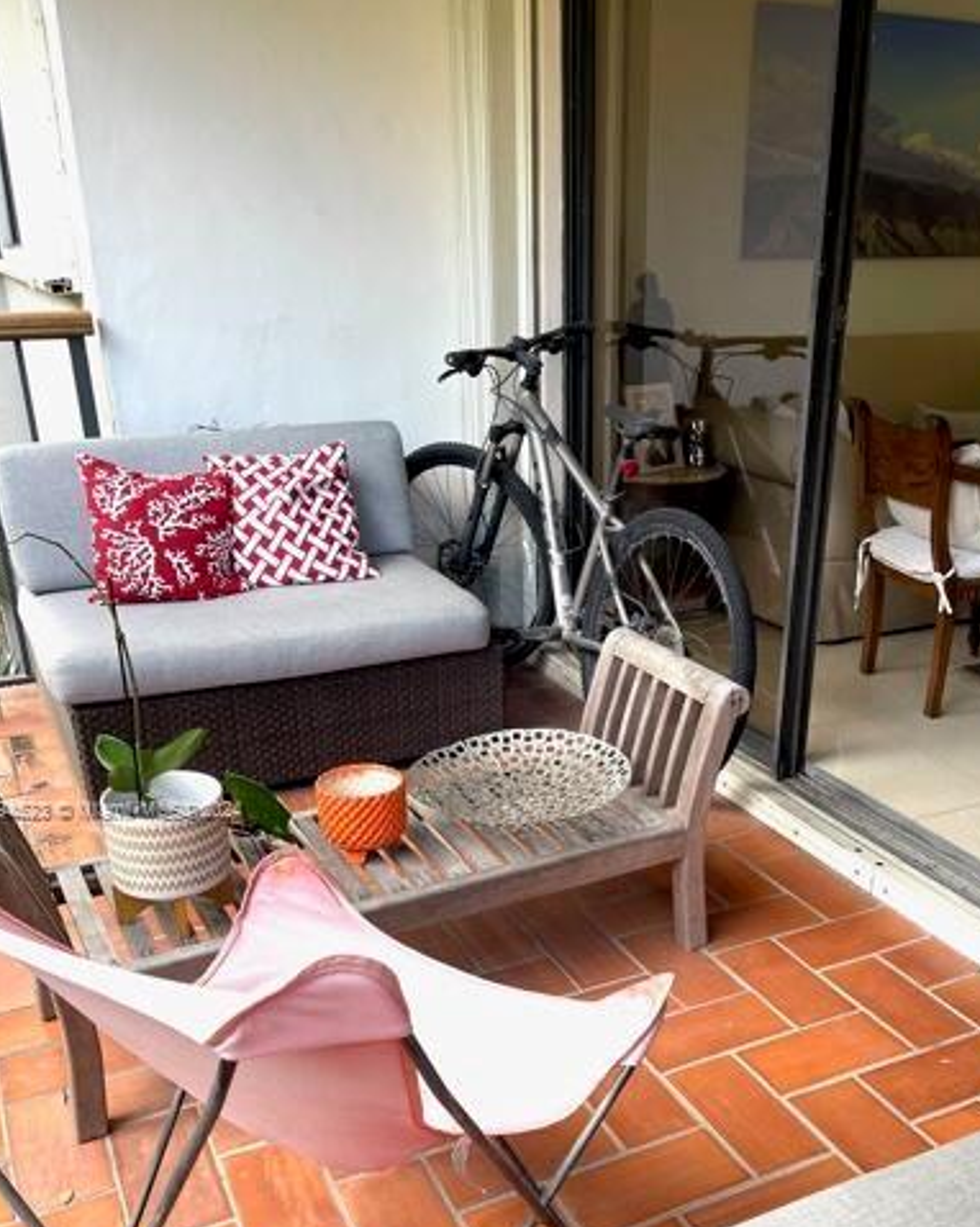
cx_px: 564
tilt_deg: -26.4
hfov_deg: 43.2
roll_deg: -0.1
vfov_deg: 51.9
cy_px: 811
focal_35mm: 34
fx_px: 1233
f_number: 1.6
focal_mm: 5.1
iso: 64
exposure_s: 1/121
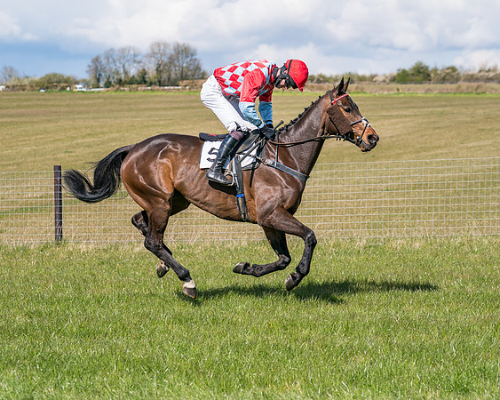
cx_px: 241
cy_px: 185
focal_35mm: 122
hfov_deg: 15.7
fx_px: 1811
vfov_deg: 12.6
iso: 200
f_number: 4
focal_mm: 90
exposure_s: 1/2000
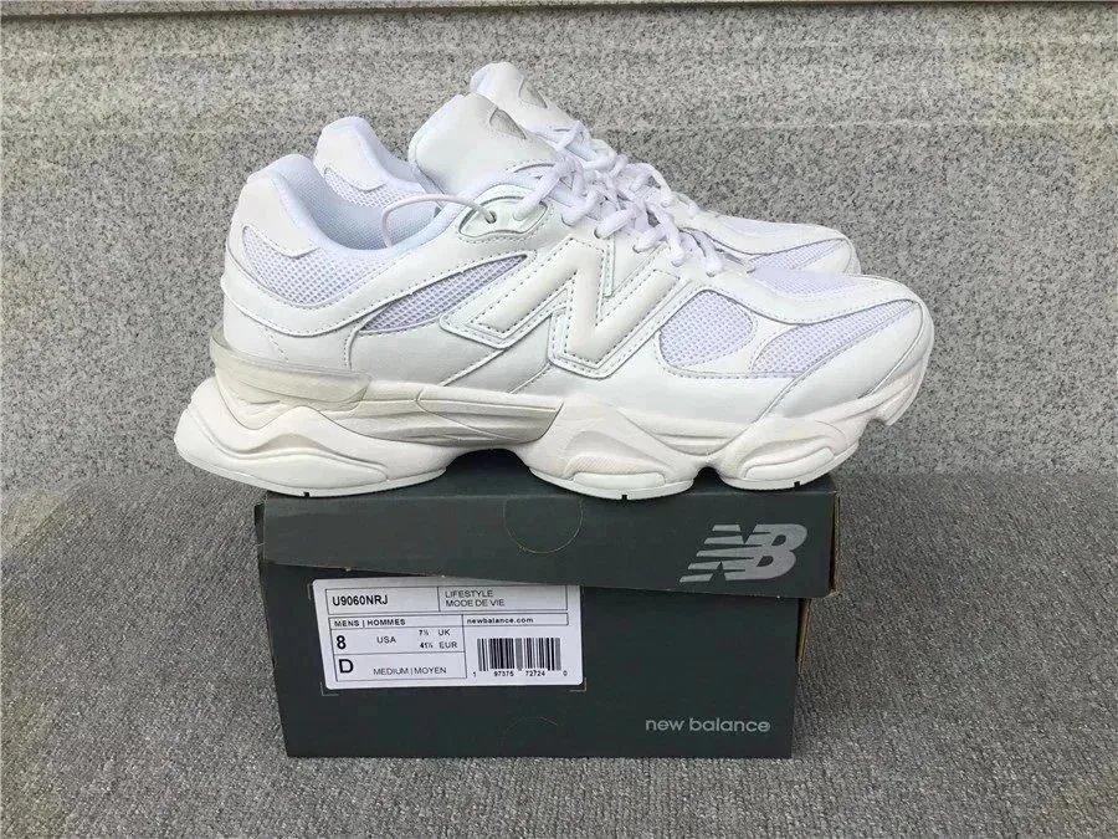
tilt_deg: -20.9
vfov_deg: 45.4
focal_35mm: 31
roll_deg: +1.1
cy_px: 420
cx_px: 559
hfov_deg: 58.4
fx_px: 1001
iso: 25
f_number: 2.4
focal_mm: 3.3
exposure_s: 1/176
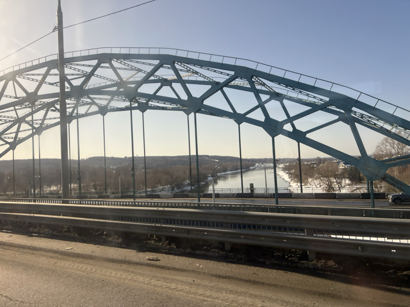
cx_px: 205
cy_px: 154
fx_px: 308
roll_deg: +4.3
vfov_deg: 53.1
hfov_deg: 67.3
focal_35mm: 26
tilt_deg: +3.9
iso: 50
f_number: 1.5
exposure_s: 1/3460
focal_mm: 5.7
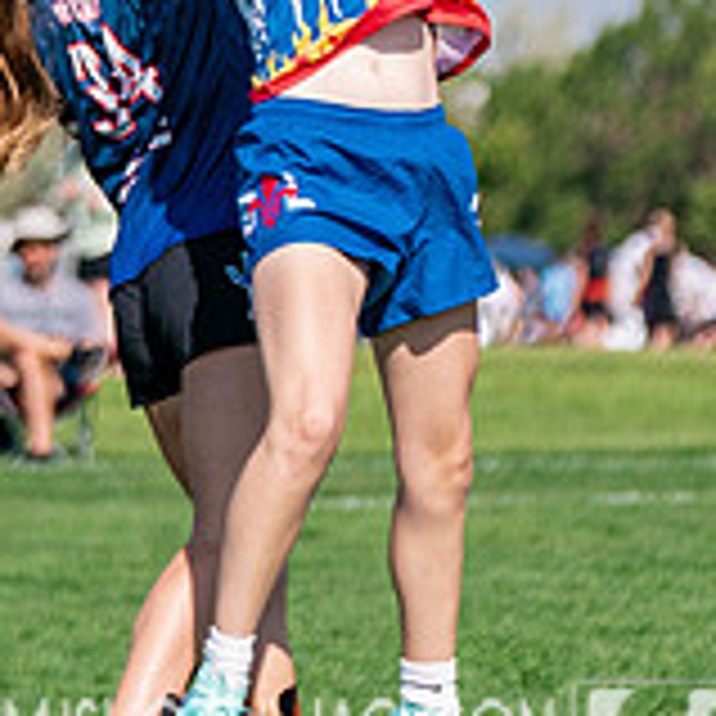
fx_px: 10297
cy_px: -115
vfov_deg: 4.0
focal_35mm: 440
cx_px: 293
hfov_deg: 4.0
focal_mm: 115
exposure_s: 1/16000
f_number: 2.8
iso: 1000
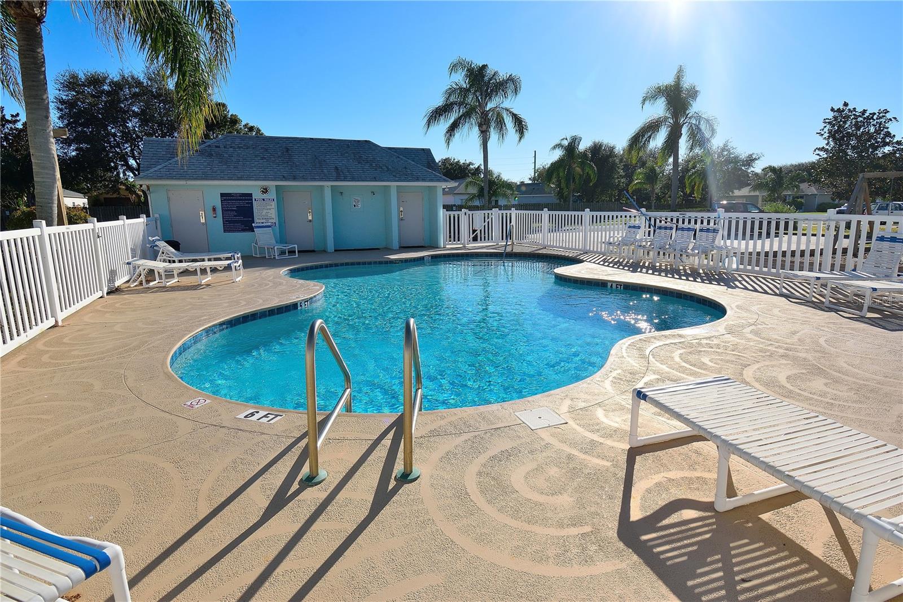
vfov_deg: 63.2
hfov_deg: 85.4
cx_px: 452
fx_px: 489
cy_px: 301
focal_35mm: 20
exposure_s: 1/500
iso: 200
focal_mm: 13
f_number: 11
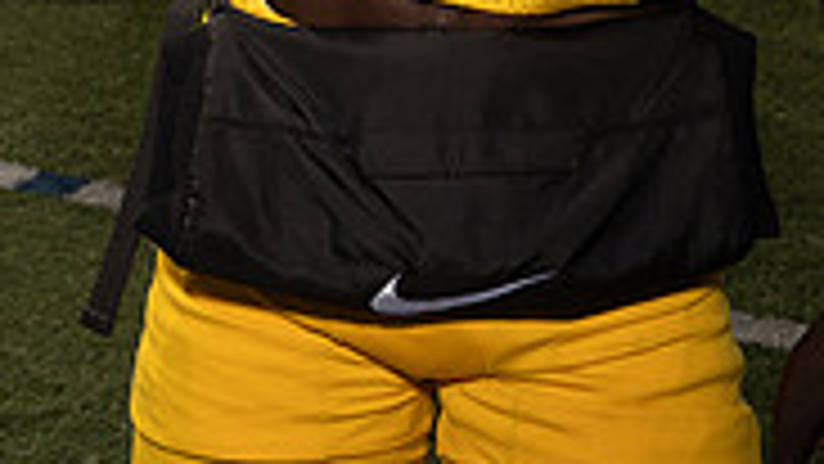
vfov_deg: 10.6
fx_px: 2251
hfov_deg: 20.7
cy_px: -532
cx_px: 491
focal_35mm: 103
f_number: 11
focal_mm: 40
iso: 100
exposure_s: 1/250
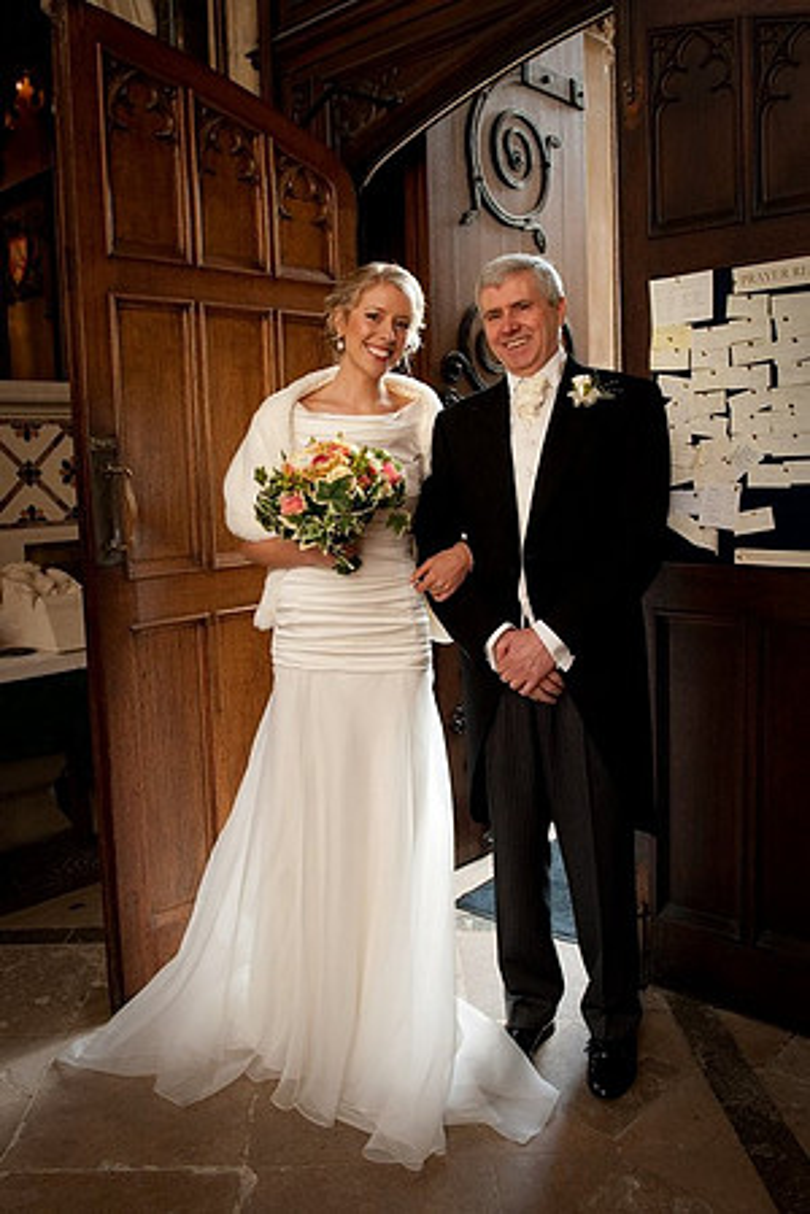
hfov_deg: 49.6
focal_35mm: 26
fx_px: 877
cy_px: 607
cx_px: 405
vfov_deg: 69.4
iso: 800
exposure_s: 1/125
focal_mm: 26
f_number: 4.5
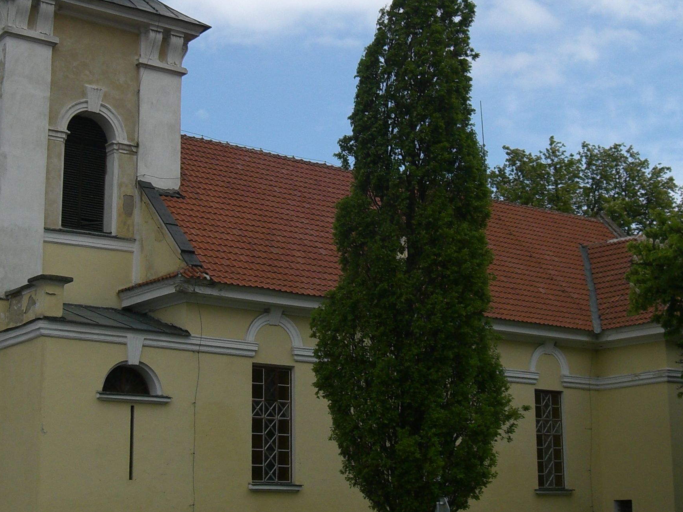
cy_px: 201
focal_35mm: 62
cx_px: 321
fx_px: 1223
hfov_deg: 31.2
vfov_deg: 23.6
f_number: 4.4
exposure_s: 1/500
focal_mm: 6.3
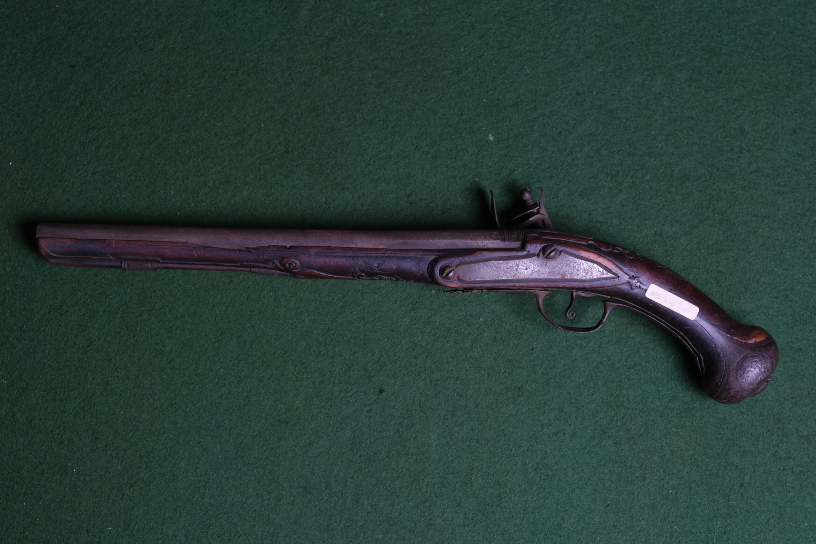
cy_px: 272
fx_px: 1451
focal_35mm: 64
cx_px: 408
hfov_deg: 31.4
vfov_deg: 21.2
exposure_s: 1/160
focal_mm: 42.7
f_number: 5.6
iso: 320
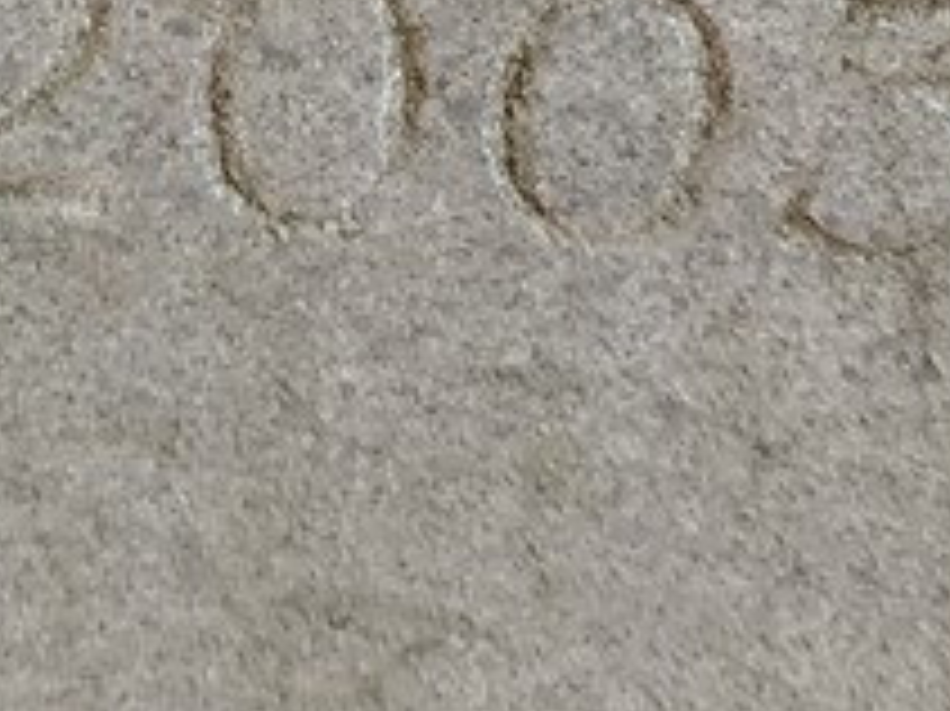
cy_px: -760
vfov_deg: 8.5
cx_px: -207
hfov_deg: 11.8
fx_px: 4498
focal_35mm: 164
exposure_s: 1/173
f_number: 1.7
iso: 50
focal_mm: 5.31
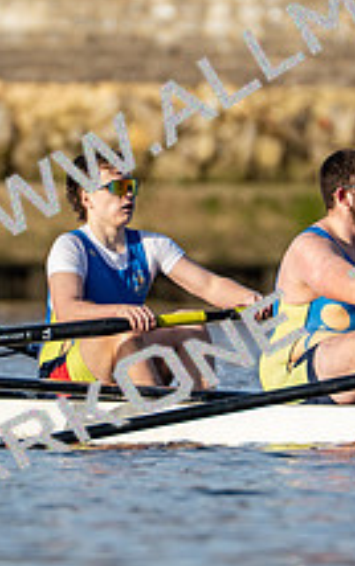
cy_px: 282
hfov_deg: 0.8
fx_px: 25600
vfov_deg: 1.3
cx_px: 228
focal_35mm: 1656
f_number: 6.3
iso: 400
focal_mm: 600
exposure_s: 1/2000
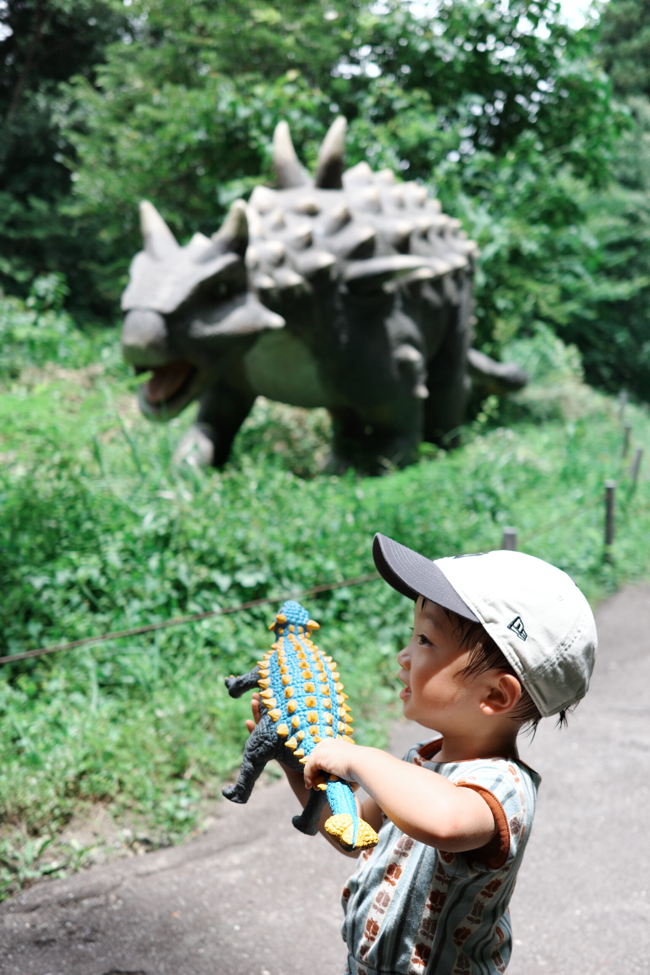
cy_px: 488
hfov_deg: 33.4
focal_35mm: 40
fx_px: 1083
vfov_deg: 48.5
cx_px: 325
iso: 200
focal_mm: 26
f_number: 2.8
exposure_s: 1/800
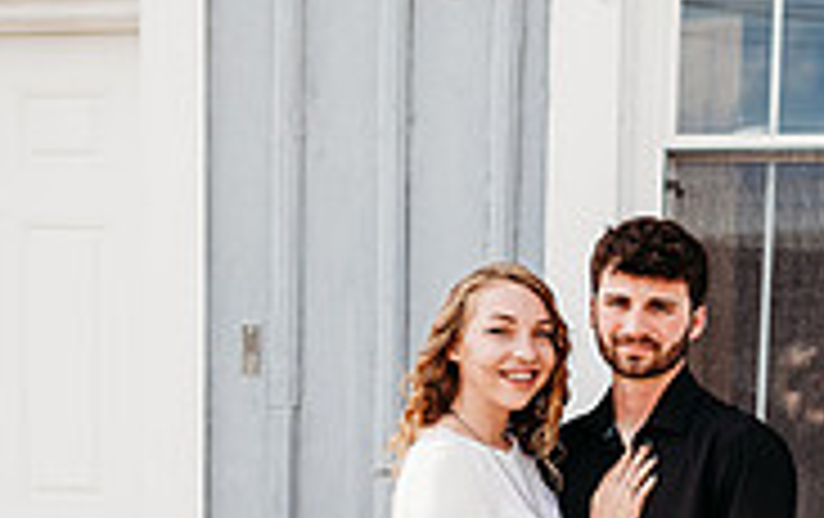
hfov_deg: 33.6
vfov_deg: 21.1
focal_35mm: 60
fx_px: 1349
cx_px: 563
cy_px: 500
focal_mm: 24
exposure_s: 1/1000
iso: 100
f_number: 2.8
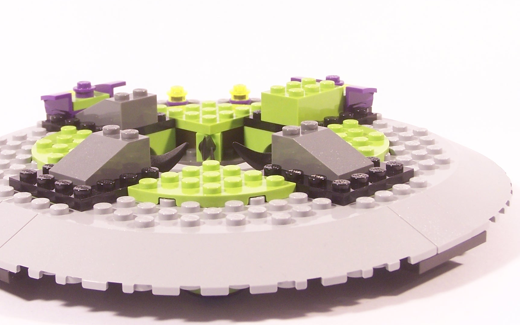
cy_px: 109
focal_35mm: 81
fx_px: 1148
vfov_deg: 16.1
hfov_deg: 25.5
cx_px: 224
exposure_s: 1/10
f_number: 4
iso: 100
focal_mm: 8.5
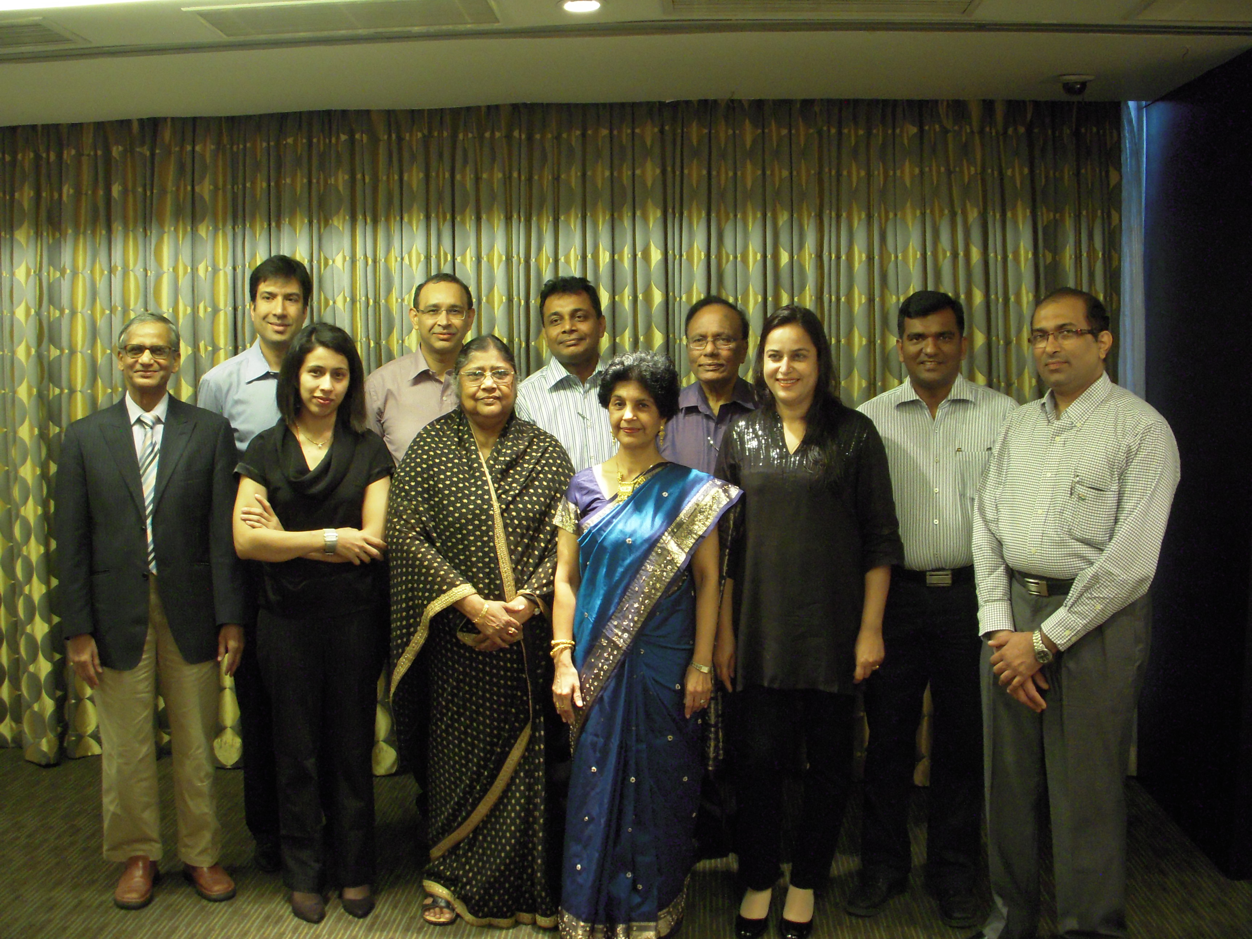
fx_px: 1374
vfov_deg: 37.7
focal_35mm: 38
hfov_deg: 49.0
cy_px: 470
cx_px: 626
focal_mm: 6.3
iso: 400
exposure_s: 1/6
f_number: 3.3
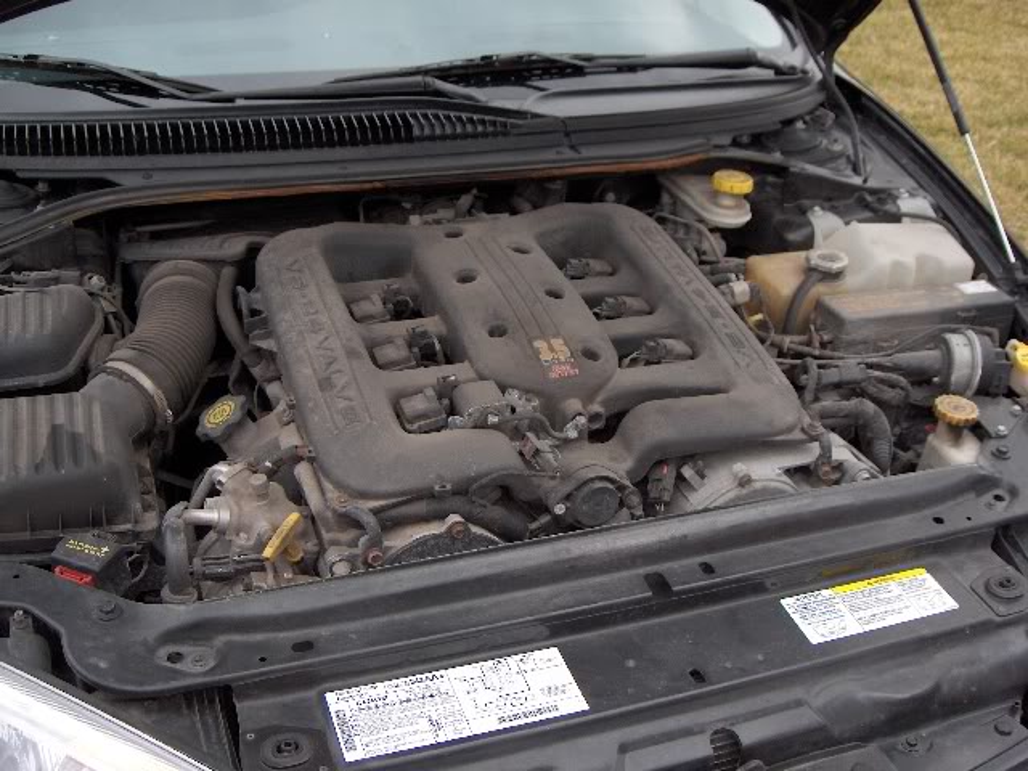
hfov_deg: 47.9
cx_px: 514
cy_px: 386
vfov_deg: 36.8
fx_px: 1158
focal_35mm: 39
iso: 138
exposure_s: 1/135
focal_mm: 8
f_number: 2.8
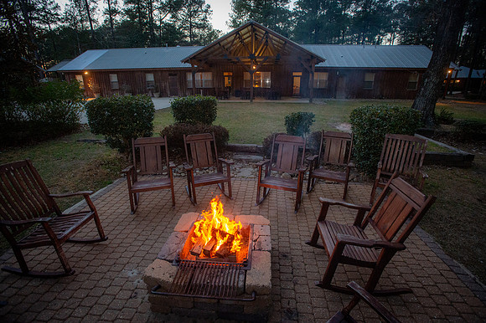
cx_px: 243
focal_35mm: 17
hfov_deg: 93.3
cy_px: 162
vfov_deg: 70.4
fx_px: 229
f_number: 4.5
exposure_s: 1/200
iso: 4000
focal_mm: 17
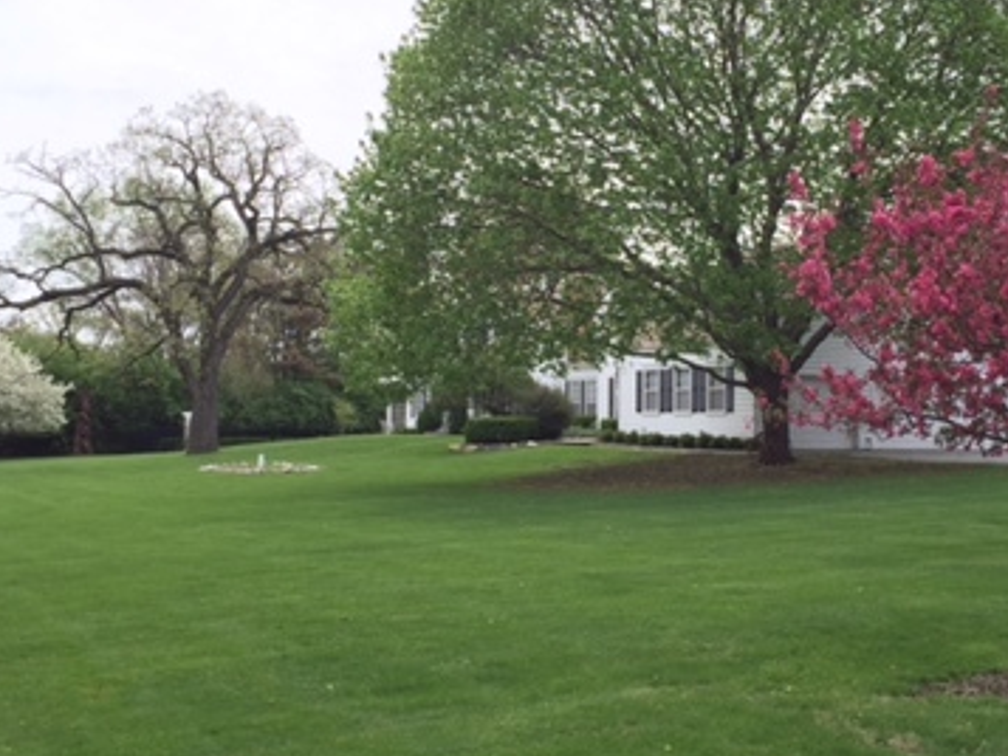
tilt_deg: +2.3
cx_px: 607
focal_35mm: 52
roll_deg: -0.7
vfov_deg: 28.0
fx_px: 1515
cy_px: 341
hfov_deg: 36.7
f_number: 2.2
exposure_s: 1/648
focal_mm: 4.15
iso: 32
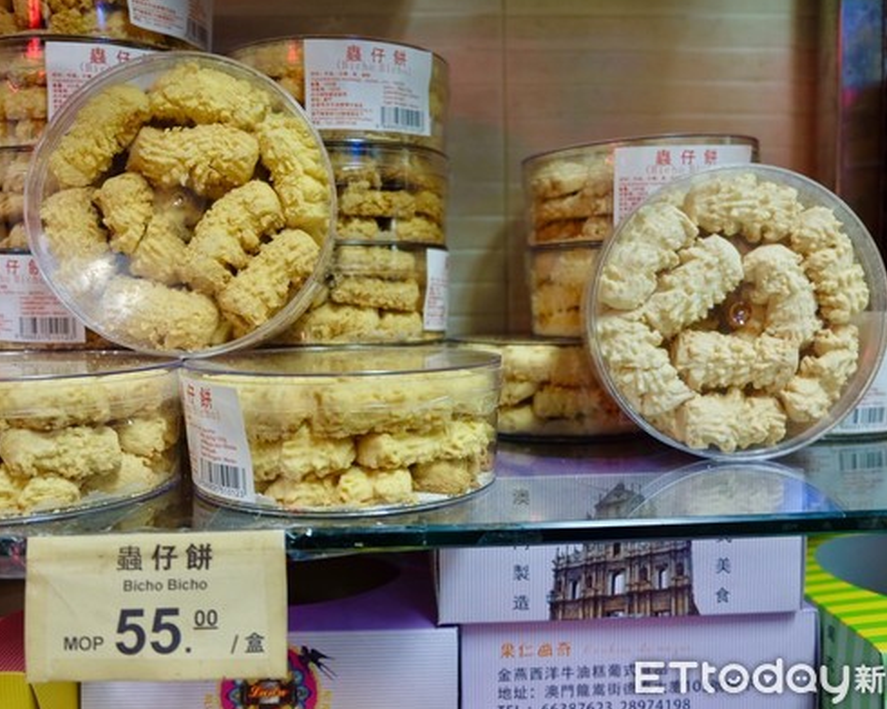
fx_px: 814
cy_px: 353
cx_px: 422
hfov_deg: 57.2
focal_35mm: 31
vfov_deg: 47.1
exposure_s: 1/15
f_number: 2.8
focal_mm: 18
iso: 400
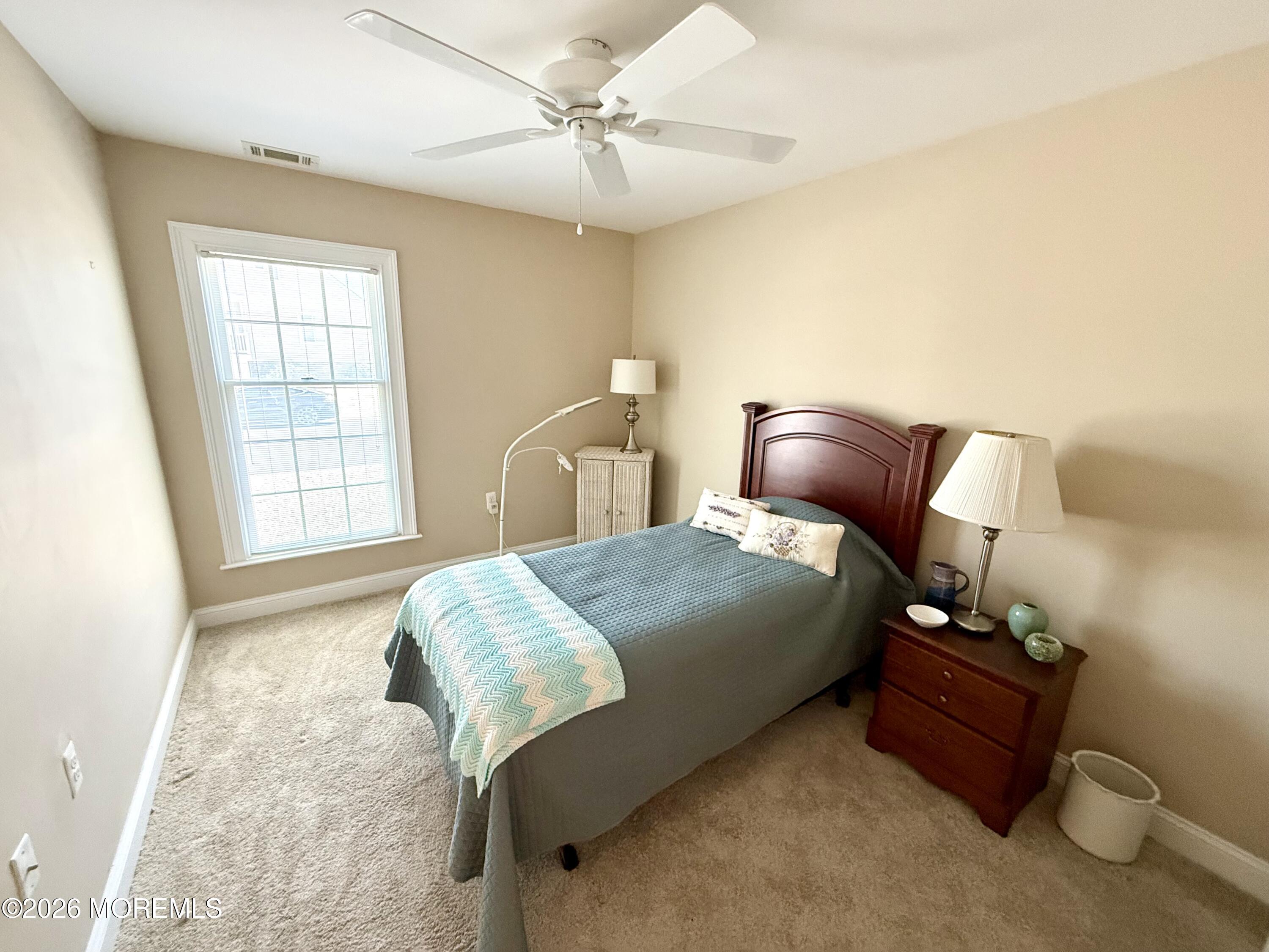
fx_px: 513
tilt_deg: -13.3
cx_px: 634
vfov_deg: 85.7
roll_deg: -1.3
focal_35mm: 14
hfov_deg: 102.1
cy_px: 476
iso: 500
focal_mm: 2.22
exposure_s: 1/60
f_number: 2.2
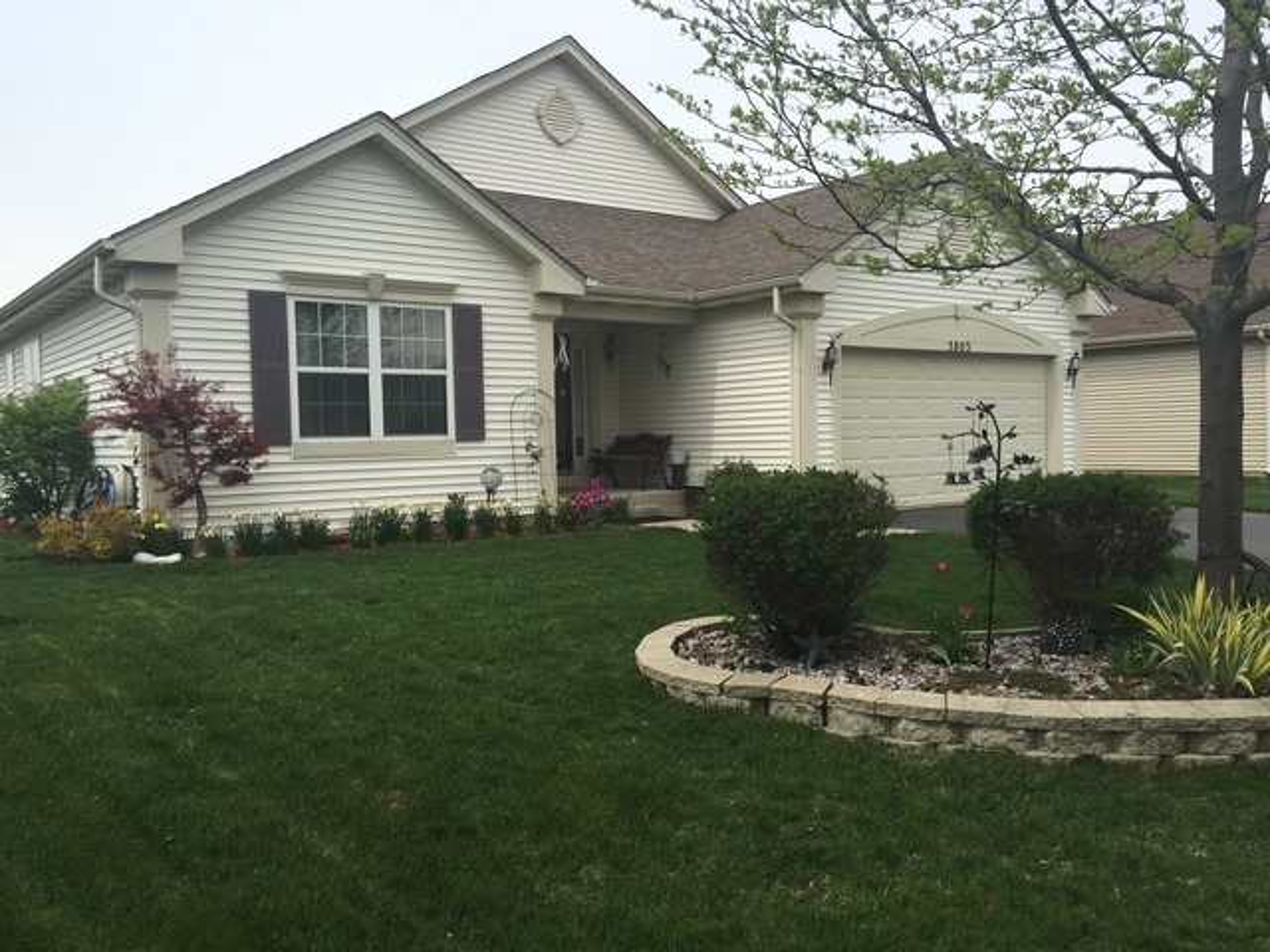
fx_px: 1064
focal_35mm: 29
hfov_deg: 61.7
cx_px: 635
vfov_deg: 48.2
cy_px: 476
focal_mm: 4.15
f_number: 2.2
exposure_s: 1/2083
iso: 32
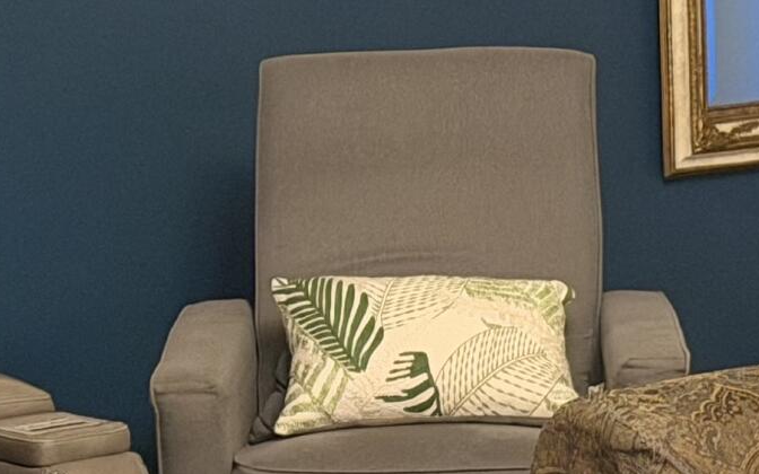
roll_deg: +1.4
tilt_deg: -4.4
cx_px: 272
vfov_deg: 5.8
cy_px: -67
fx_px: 4696
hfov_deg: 9.2
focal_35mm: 227
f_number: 1.78
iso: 400
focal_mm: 6.76
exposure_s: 1/40
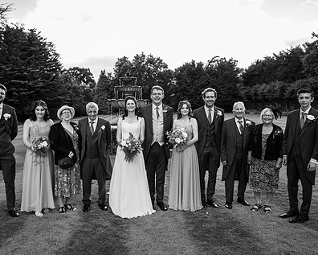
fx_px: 311
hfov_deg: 53.9
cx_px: 132
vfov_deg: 44.5
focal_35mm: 33
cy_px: 144
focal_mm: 24
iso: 100
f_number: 3.5
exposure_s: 1/250
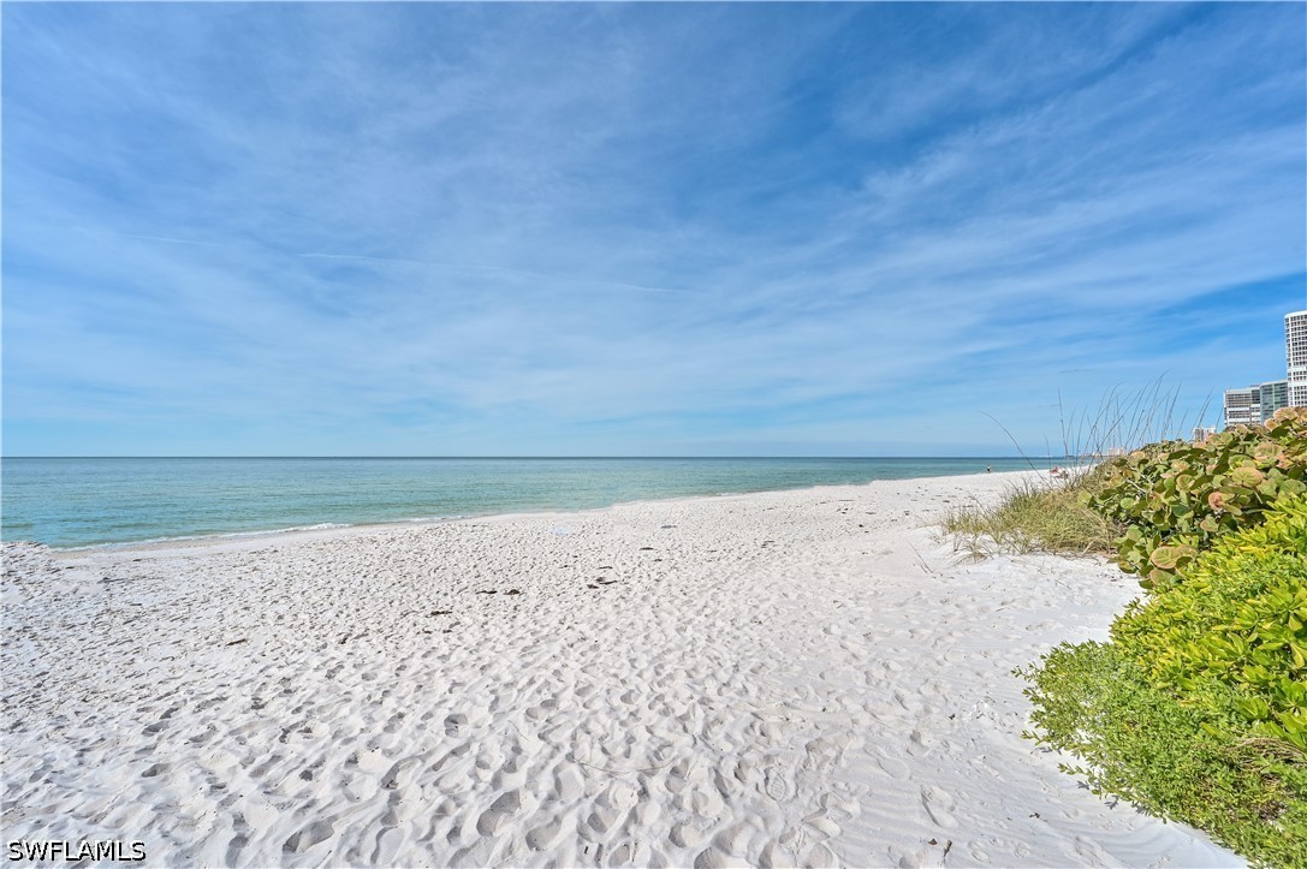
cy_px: 434
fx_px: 508
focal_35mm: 14
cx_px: 654
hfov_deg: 104.3
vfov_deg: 81.1
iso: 200
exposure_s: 1/500
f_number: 11
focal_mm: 14
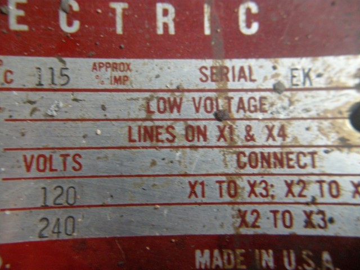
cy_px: 135
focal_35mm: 35
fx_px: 364
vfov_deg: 40.7
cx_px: 180
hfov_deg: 52.6
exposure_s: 1/15.7
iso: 400
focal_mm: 7.5
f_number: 2.7
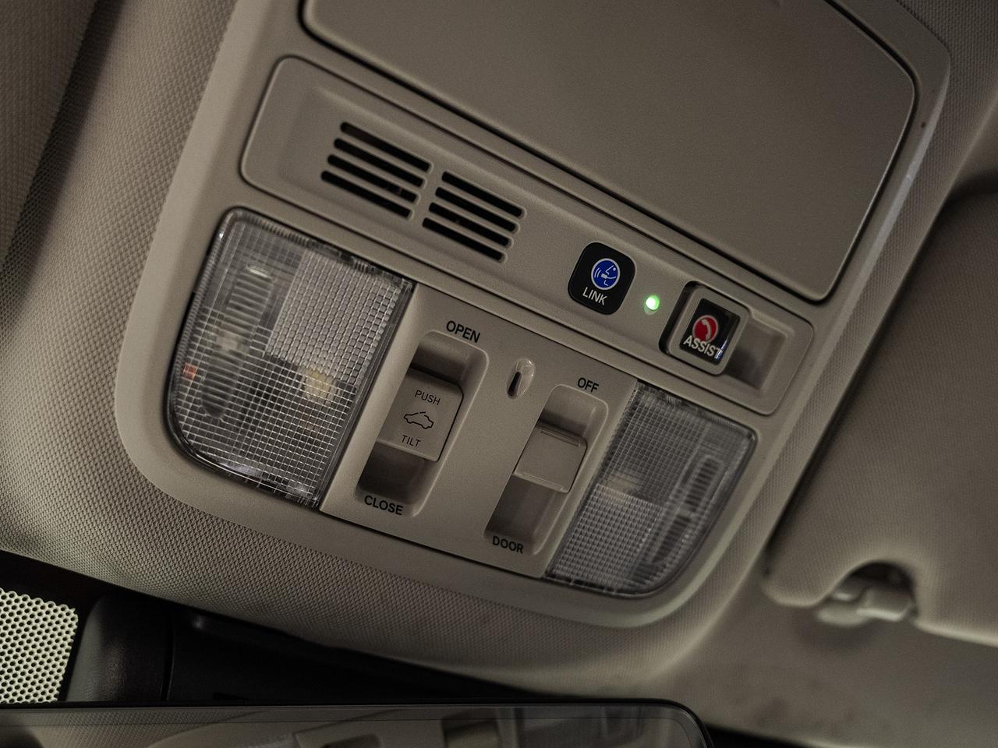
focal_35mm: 29
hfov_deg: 61.7
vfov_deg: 48.1
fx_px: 836
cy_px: 418
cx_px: 487
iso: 1250
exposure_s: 1/40
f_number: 3.2
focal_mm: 24
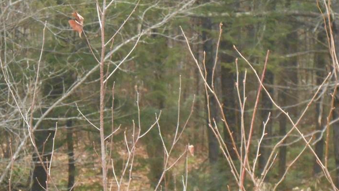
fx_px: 2229
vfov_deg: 4.9
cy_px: 106
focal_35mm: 248
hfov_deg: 8.7
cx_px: 168
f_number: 6.5
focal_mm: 27.6
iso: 1250
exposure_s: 1/60
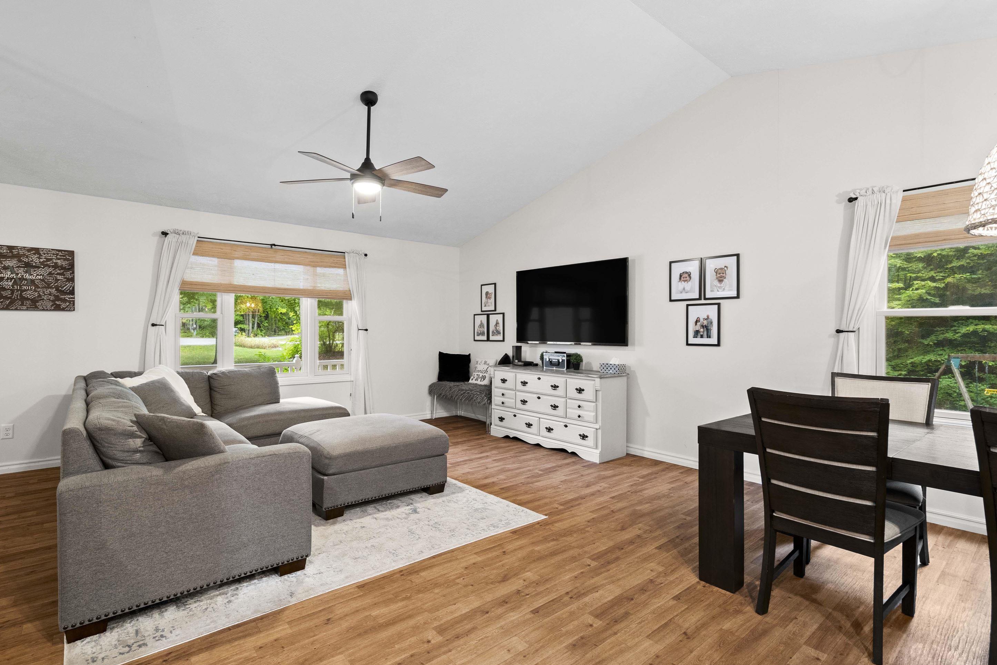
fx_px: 471
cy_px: 344
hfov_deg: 93.2
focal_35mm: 17
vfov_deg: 70.4
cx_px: 480
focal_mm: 16
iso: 640
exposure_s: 1
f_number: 7.1
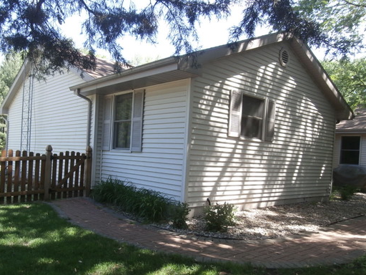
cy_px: 149
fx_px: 317
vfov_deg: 46.8
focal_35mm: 30
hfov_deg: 59.3
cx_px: 141
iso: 100
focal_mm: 4.2
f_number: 3
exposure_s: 1/200
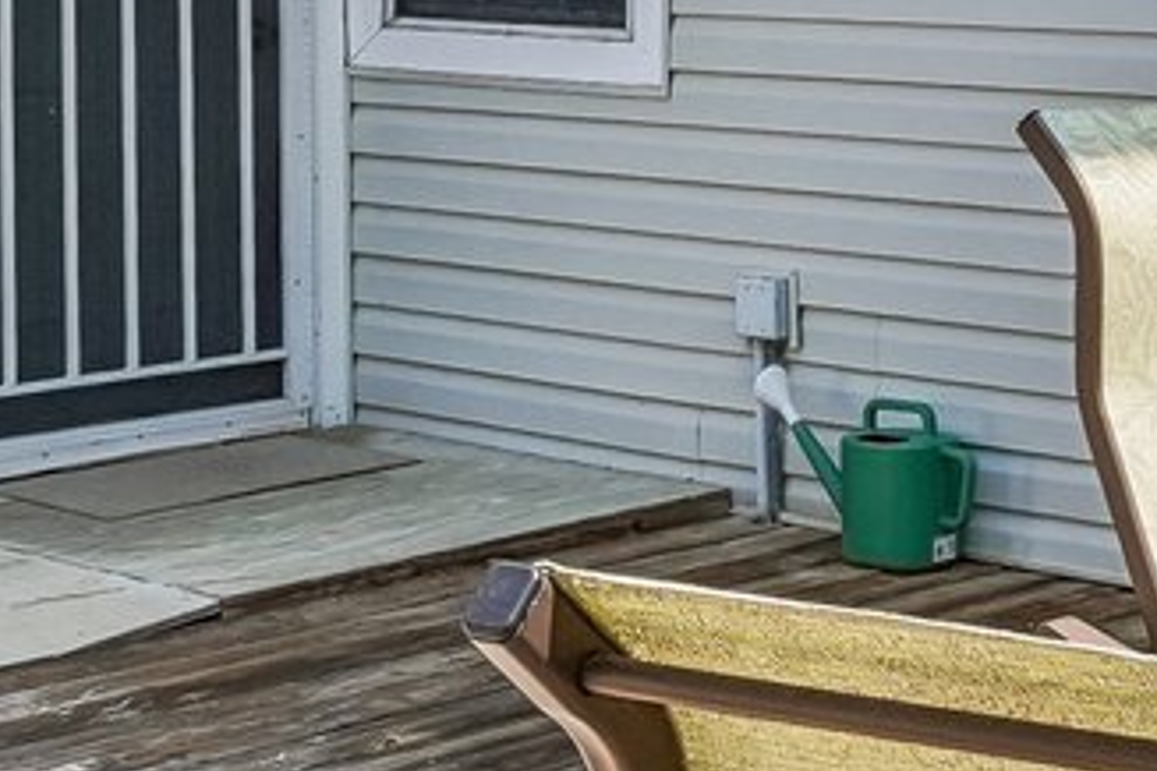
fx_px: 3021
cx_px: 1238
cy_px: -115
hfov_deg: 20.7
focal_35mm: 94
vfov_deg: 14.2
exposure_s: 1/125
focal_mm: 10
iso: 100
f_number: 8
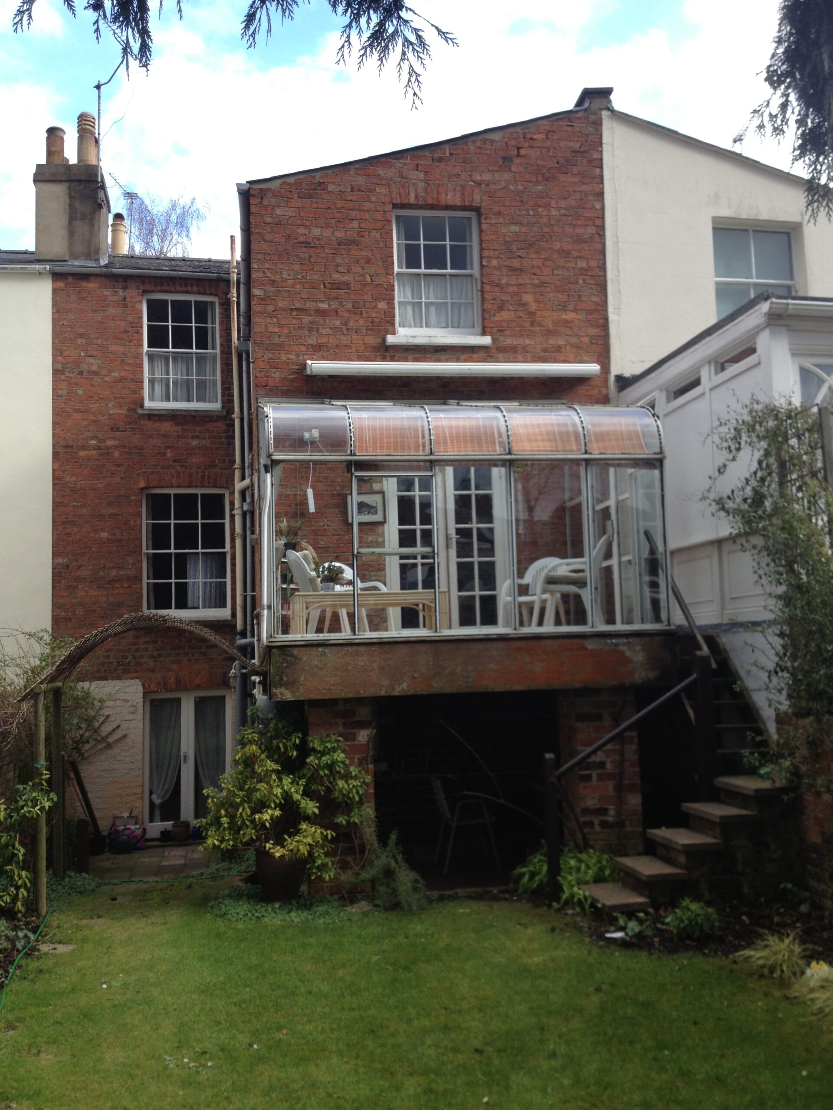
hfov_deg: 40.7
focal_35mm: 35
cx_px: 416
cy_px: 555
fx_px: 1123
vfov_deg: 52.6
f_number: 2.4
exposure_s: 1/415
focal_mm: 4.28
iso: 50
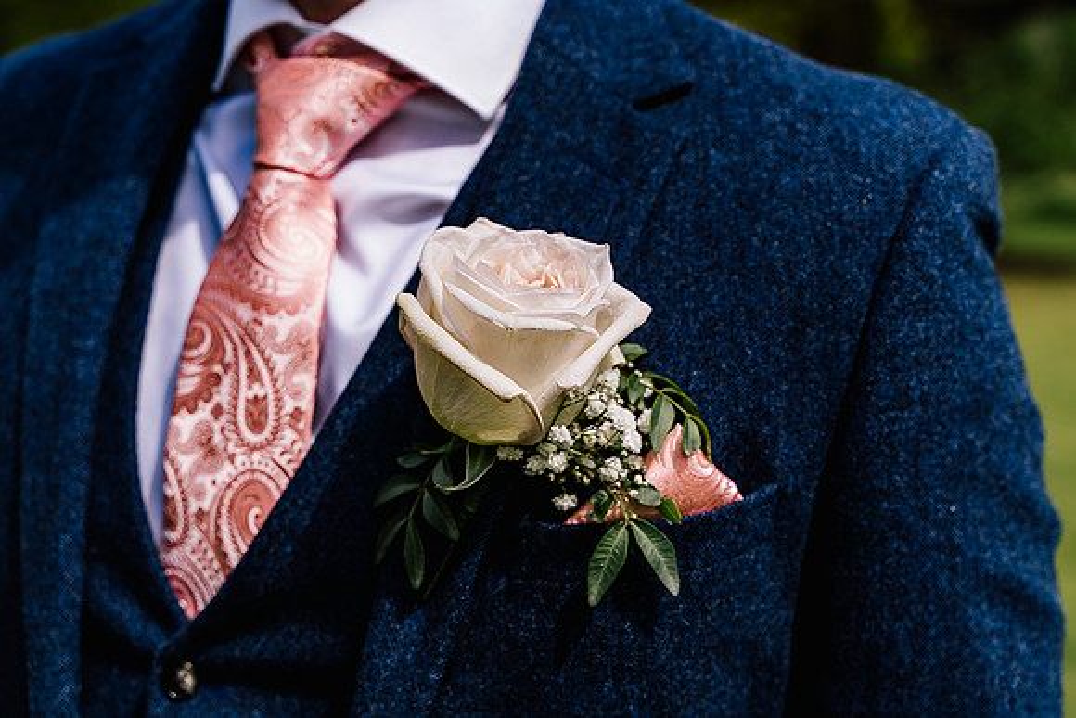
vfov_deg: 24.2
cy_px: 359
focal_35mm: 56
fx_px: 1674
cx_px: 538
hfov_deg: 35.6
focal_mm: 56
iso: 160
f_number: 4.5
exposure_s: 1/800
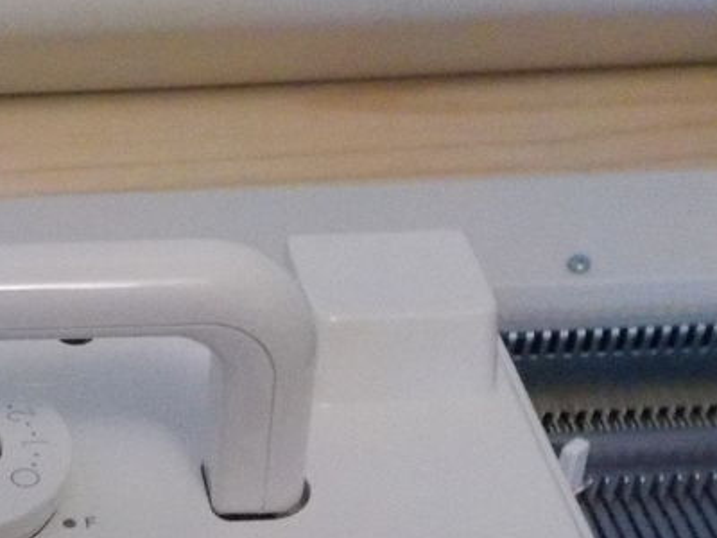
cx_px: -122
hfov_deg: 23.9
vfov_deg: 18.5
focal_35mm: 75
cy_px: 669
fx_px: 1553
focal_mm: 4.1
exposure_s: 1/50
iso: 900
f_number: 3.3
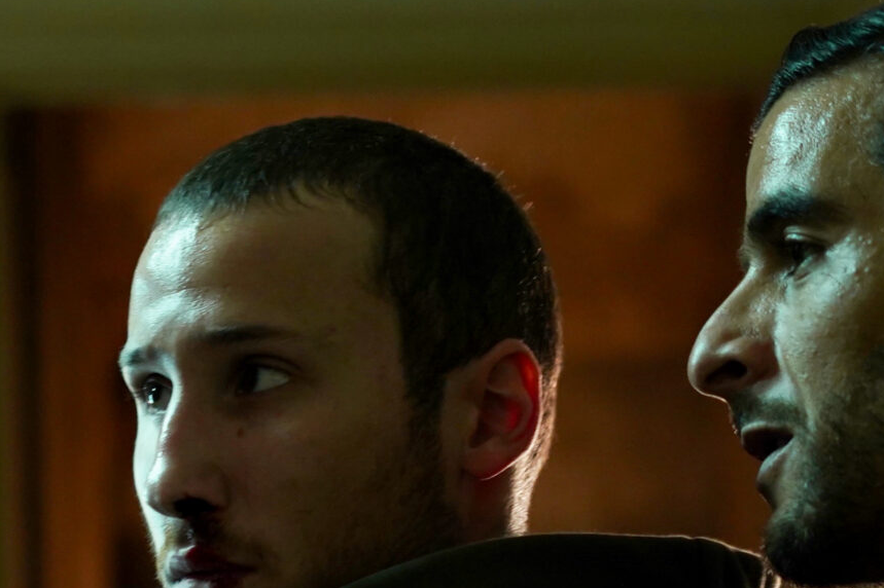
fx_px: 4025
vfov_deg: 8.3
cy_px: 583
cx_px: 327
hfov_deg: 12.5
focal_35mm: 164
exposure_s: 1/125
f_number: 2.2
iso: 1250
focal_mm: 55
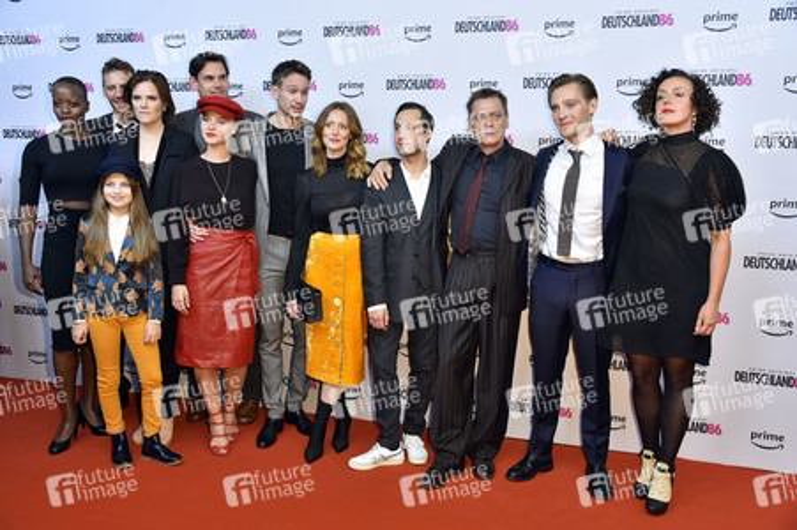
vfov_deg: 41.1
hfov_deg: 58.8
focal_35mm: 32
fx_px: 708
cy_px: 265
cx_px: 398
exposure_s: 1/160
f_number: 5.6
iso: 1000
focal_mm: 32
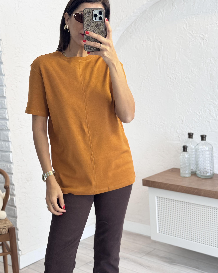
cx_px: 109
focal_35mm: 51
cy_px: 134
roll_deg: +2.8
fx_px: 411
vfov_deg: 36.7
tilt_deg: -23.7
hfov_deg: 29.7
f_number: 1.78
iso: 100
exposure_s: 1/96
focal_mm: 6.76
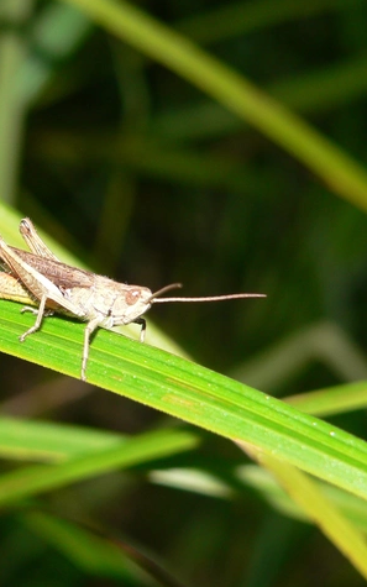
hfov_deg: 10.0
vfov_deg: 16.1
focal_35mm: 130
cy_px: 292
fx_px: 2080
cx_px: 42
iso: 100
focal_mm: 15.1
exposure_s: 1/60
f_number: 4
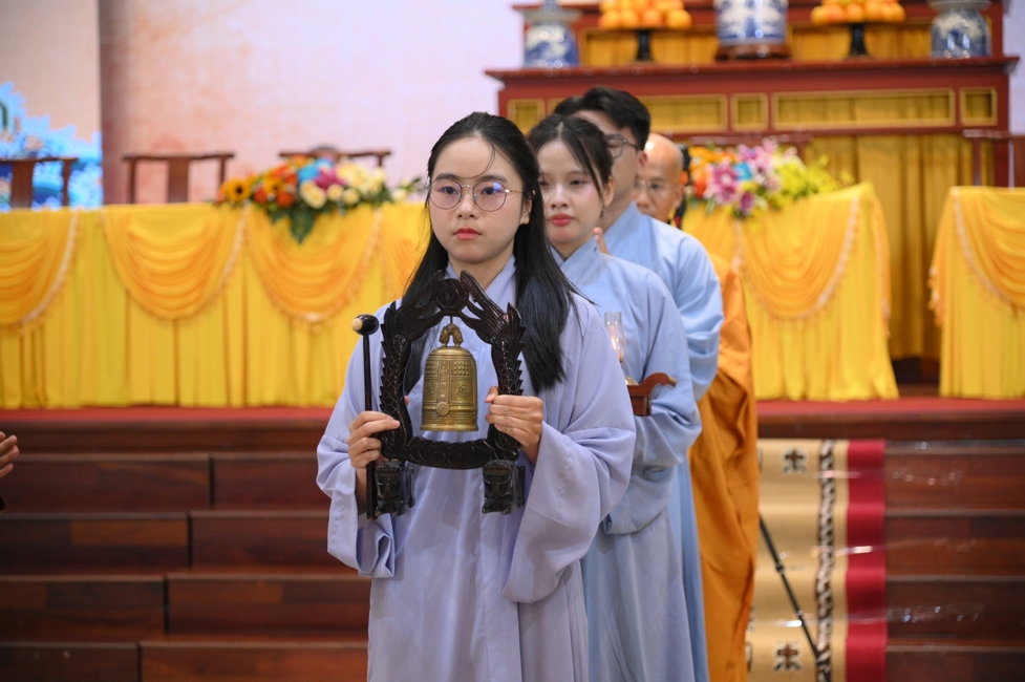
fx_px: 2703
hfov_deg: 21.5
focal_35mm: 95
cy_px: 341
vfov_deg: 14.4
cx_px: 512
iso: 4000
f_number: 4
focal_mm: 95
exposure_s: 1/250
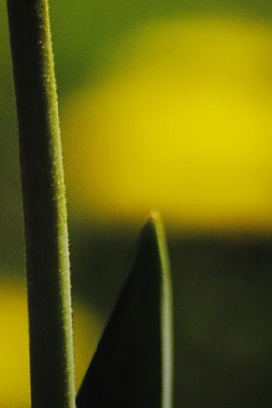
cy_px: -161
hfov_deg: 1.1
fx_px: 13644
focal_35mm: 1203
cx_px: 27
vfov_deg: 1.7
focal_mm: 210
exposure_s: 1/350
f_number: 6.7
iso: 200
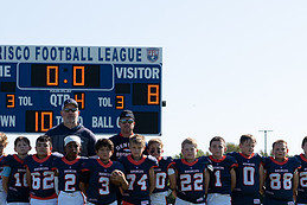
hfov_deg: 18.2
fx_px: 956
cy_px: 219
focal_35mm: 112
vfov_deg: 12.1
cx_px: 133
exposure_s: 1/800
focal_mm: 50
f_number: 3.5
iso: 100
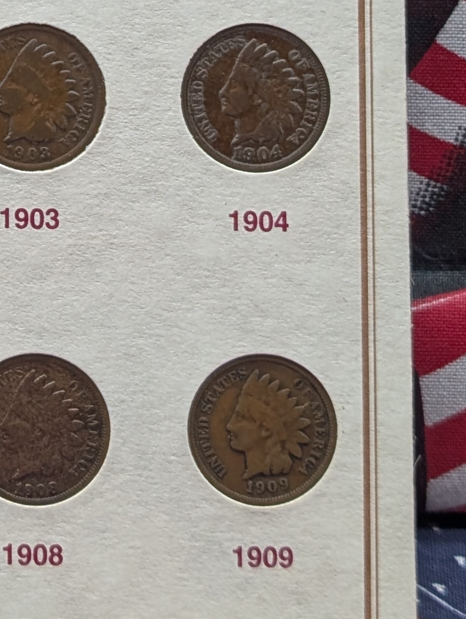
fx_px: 2632
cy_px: -179
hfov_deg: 9.8
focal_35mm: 147
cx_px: -215
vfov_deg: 13.0
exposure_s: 1/32.6
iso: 28
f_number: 1.68
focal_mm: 6.9
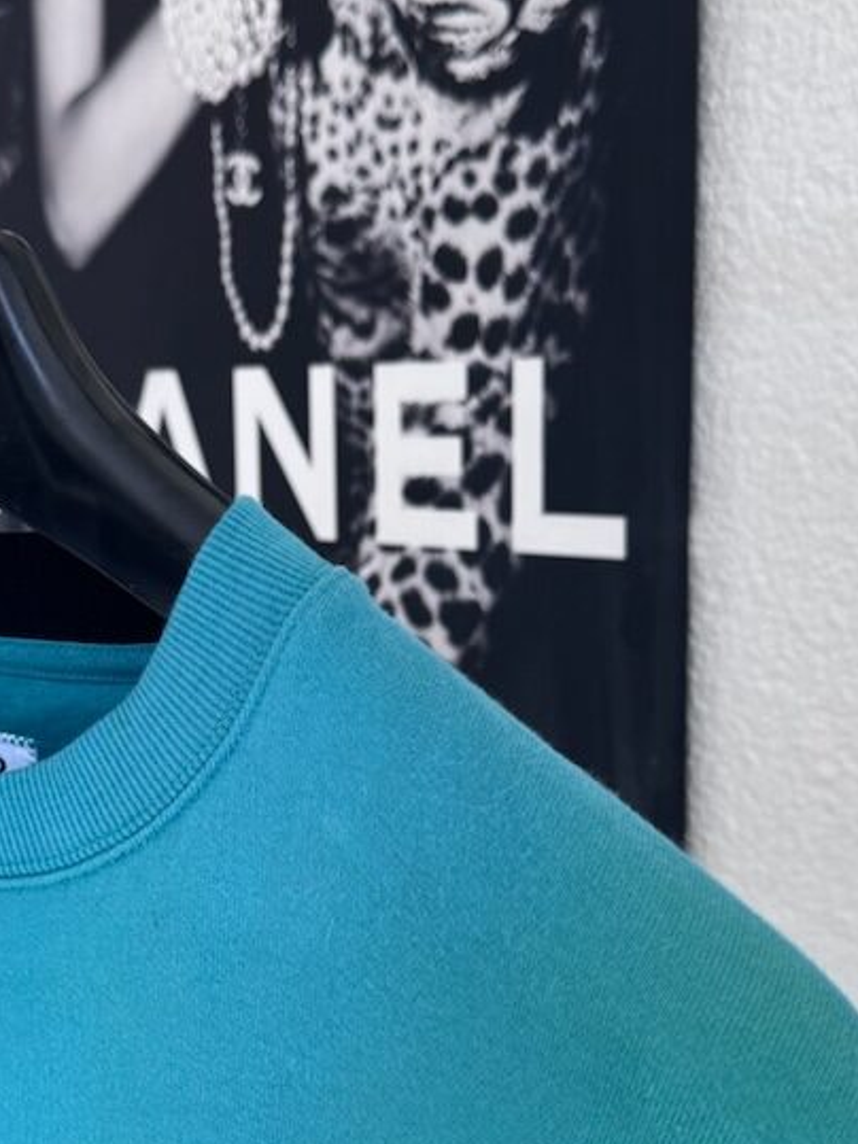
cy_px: 730
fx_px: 1884
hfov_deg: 25.4
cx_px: 248
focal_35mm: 57
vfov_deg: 33.6
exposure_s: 1/121
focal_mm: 6.76
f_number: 1.78
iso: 125
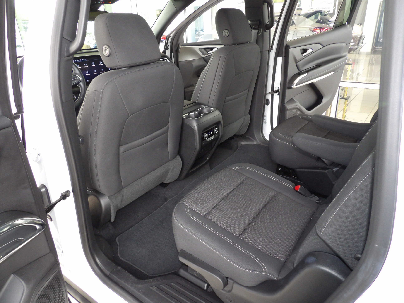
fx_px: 280
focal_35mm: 24
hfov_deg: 71.6
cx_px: 202
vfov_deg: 56.8
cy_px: 152
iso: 200
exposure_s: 1/33
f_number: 3.2
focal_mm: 4.3
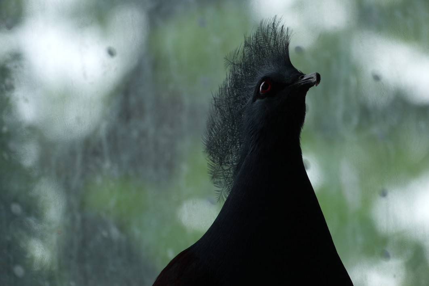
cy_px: 143
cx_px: 214
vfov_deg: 2.3
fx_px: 7149
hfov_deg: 3.4
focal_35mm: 600
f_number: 4
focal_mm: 210
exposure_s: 1/125
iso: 125
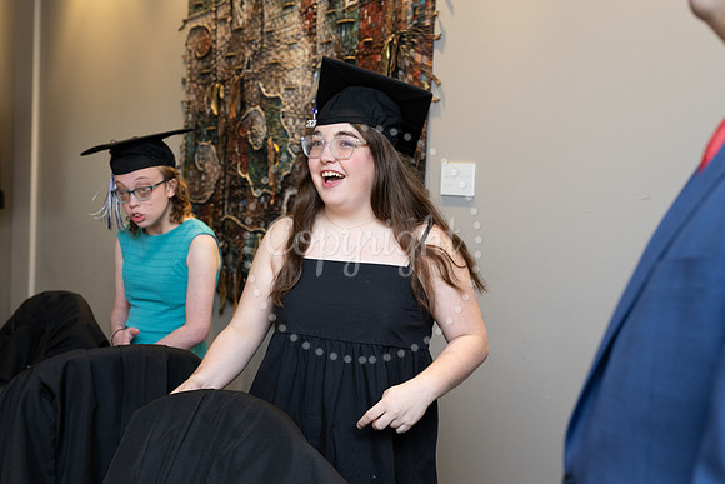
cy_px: 242
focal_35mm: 50
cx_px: 362
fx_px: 1007
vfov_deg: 27.0
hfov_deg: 39.6
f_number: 5
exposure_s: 1/125
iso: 1000
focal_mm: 50
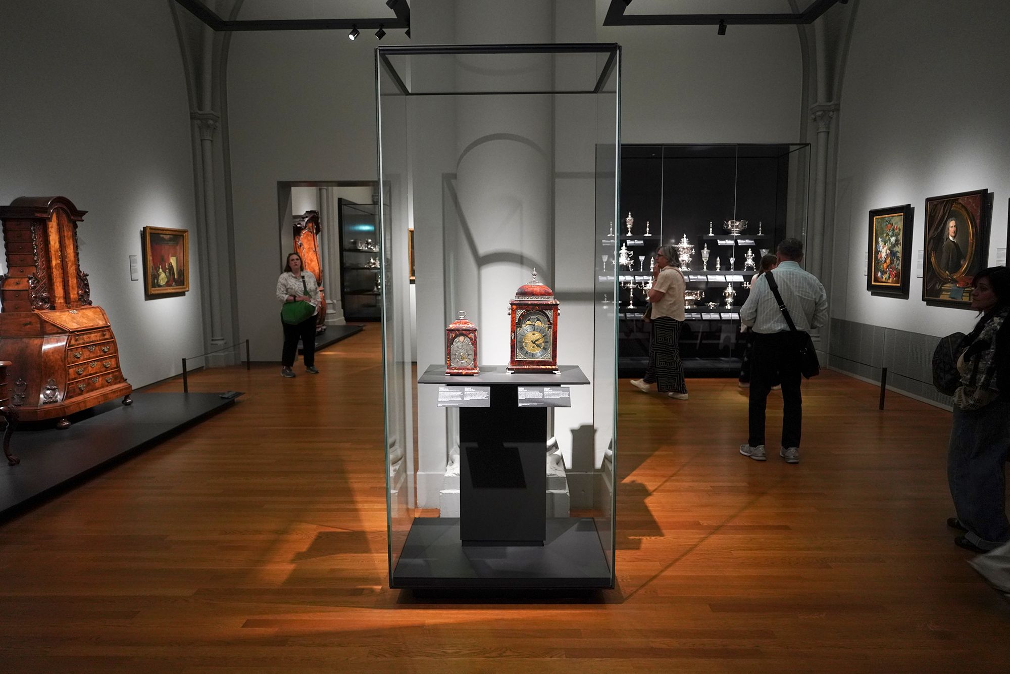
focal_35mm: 24
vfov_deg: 53.1
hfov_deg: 73.7
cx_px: 505
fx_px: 673
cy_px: 337
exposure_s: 1/80
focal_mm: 24
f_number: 3.2
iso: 3200
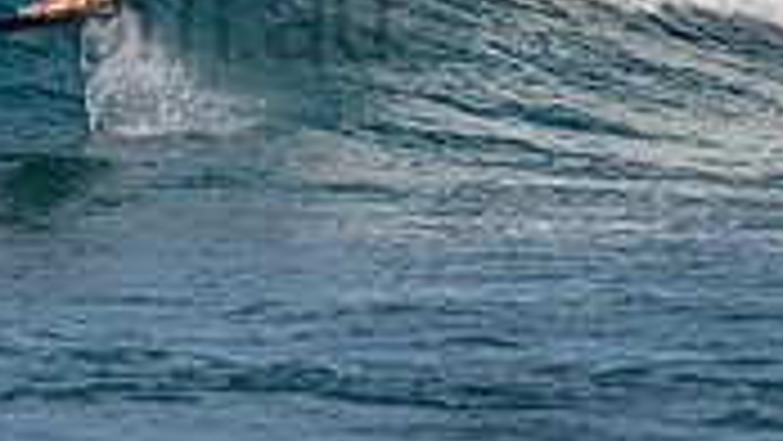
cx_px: -50
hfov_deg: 1.0
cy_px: -66
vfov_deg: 0.6
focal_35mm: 2137
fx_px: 44382
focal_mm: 500
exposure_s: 1/2000
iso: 160
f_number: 5.6
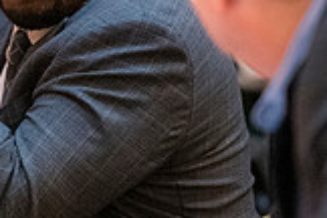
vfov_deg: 3.0
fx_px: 4223
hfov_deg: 4.4
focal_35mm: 465
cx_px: 26
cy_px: -70
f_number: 2.8
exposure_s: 1/125
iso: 6400
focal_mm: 130
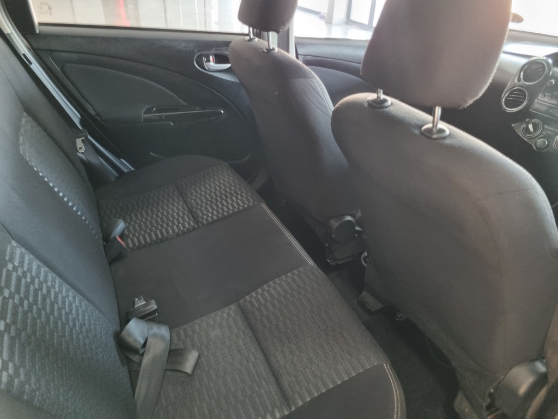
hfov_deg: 67.3
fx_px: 419
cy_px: 210
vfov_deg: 53.1
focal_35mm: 26
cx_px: 279
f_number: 1.8
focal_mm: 5.4
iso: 800
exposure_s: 1/25
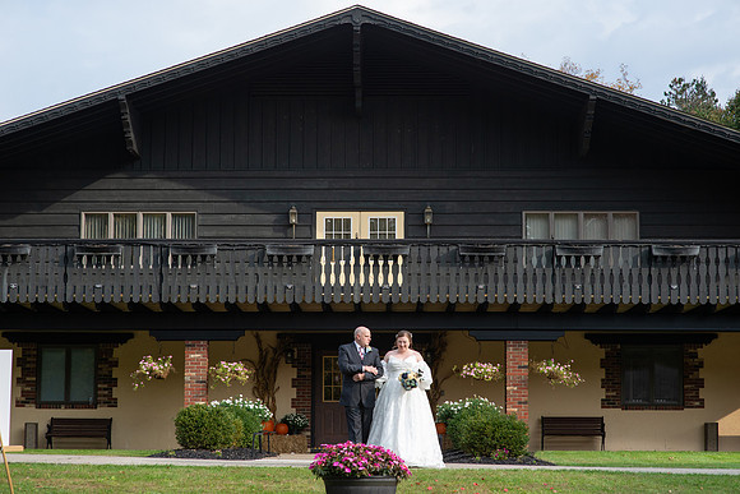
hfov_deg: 23.8
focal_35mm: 85
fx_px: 1754
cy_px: 247
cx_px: 370
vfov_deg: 16.0
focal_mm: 85
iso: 640
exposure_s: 1/800
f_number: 6.3
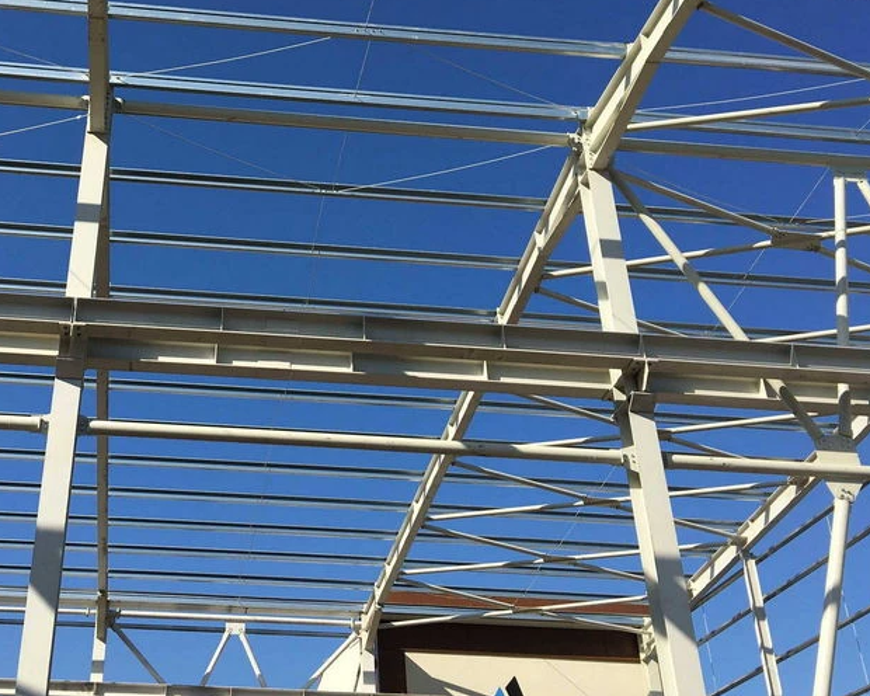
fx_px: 1184
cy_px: 251
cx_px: 272
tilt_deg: +35.5
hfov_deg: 39.7
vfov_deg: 32.6
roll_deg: -1.2
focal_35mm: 46
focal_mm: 4.15
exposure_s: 1/1789
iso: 25
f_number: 2.2
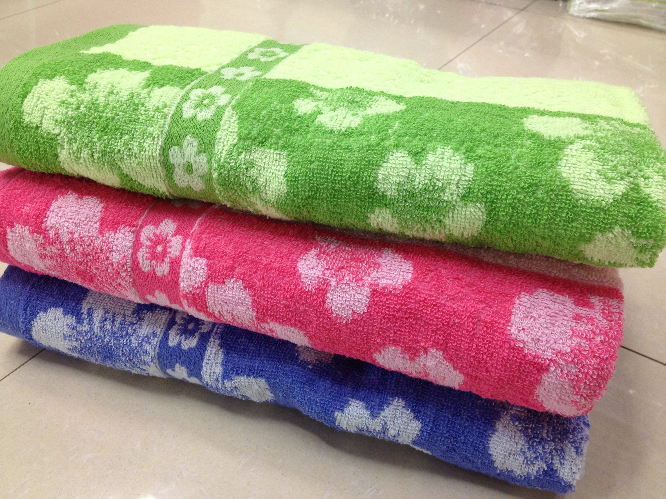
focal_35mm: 35
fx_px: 673
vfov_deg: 40.7
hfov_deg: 52.6
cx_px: 333
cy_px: 250
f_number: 2.4
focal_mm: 4.28
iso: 80
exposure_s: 1/20
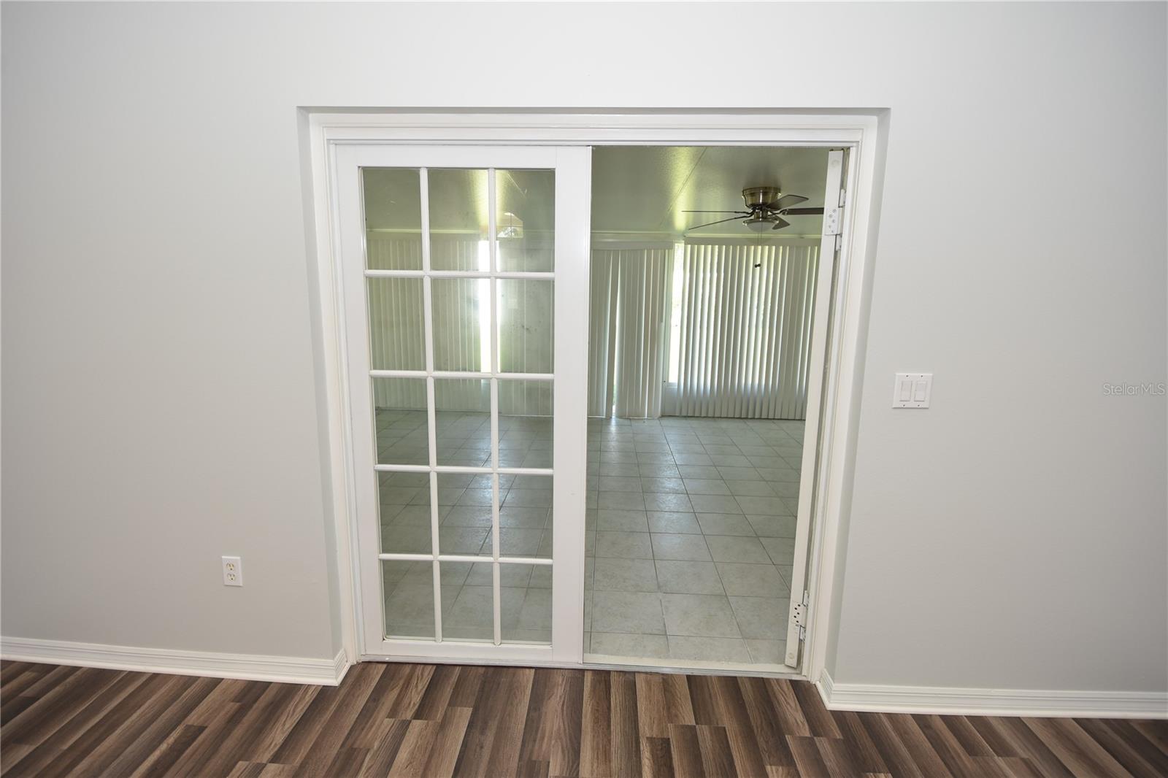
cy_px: 389
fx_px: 535
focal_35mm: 16
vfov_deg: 72.0
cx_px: 584
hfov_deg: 95.0
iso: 200
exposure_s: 1/60
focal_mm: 11
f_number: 4
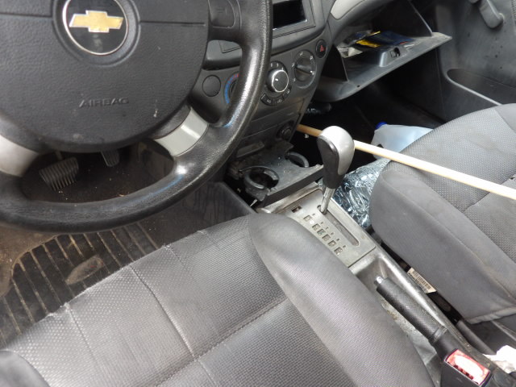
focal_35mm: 28
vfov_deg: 49.7
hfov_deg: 63.4
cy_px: 194
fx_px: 417
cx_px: 258
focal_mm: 5
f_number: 3.4
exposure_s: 1/17
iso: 214
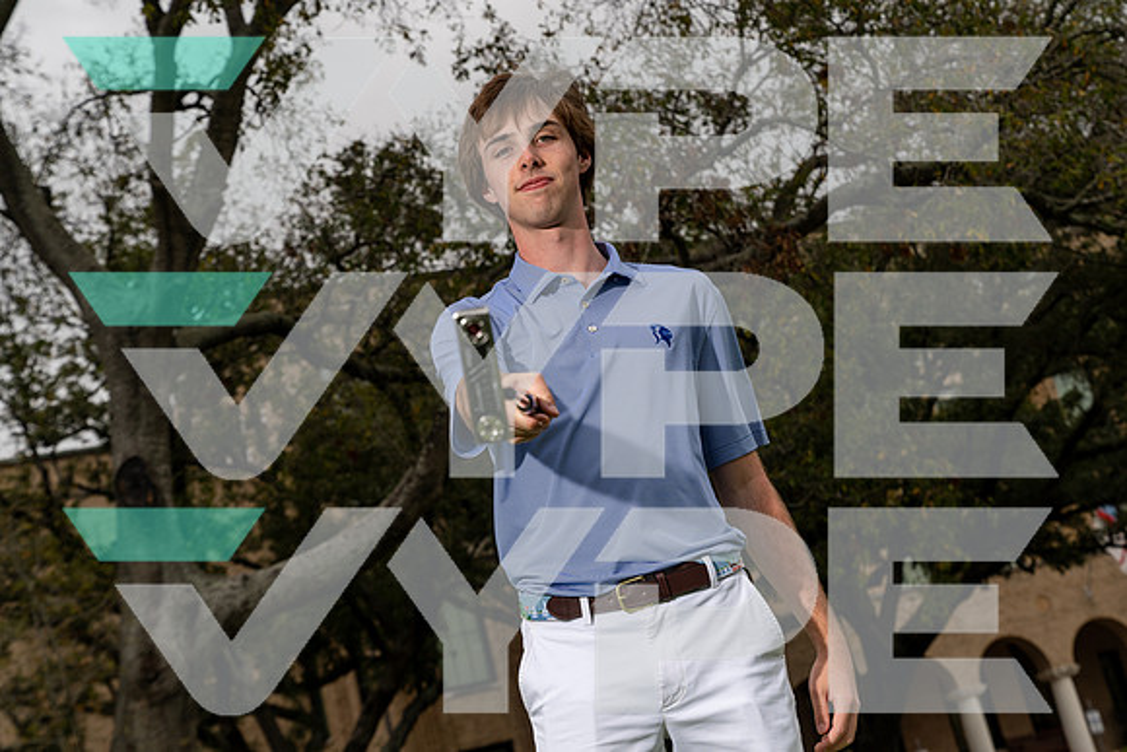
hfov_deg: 28.8
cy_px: 376
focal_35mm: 70
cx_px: 564
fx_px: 2192
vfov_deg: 19.5
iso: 200
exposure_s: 1/250
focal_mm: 70
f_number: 7.1
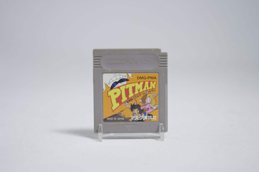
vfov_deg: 19.7
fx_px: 496
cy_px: 86
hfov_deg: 29.2
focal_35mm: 69
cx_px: 130
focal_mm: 69
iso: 100
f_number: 5.6
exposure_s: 1/6
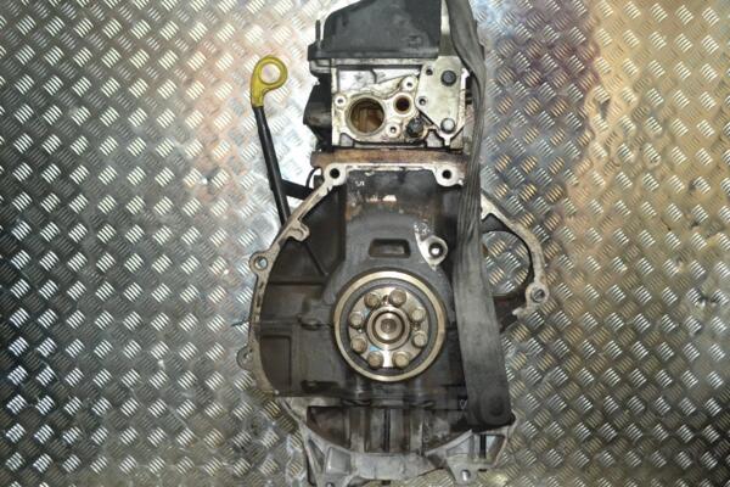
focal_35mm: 36
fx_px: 730
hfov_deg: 53.1
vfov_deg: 36.9
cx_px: 365
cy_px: 244
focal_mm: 24
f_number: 4
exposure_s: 1/60
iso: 1800
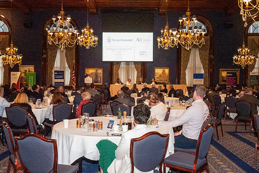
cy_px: 86
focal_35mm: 36
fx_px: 259
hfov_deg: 53.1
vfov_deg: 36.9
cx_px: 130
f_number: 11
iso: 25600
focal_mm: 24
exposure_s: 1/60
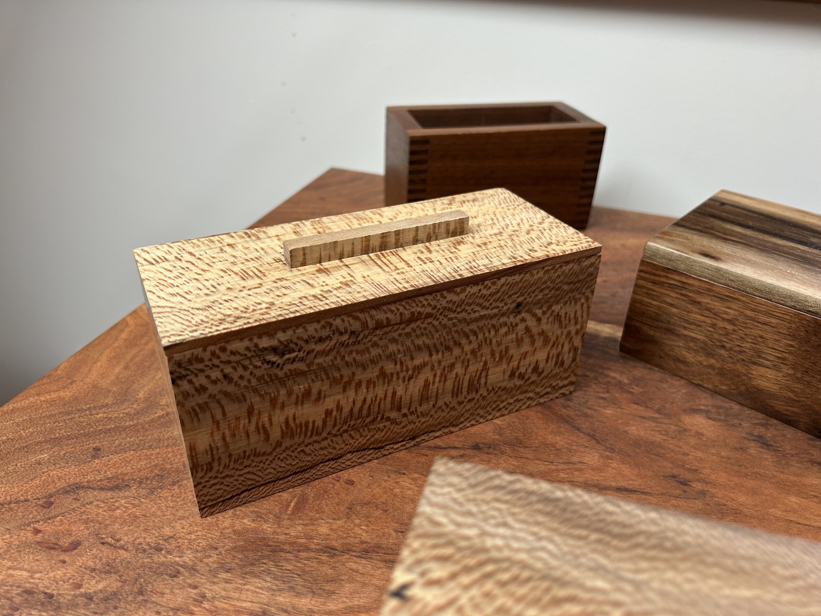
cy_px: 308
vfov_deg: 53.1
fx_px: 617
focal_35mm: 26
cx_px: 410
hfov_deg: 67.3
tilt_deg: -30.6
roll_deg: -1.9
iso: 64
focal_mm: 5.7
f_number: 1.5
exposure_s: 1/121
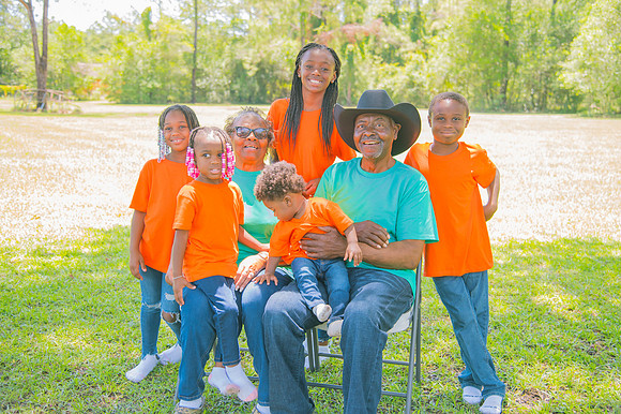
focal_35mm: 44
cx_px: 310
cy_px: 207
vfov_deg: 30.5
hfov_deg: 44.5
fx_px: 759
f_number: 4
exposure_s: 1/125
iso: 250
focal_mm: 44
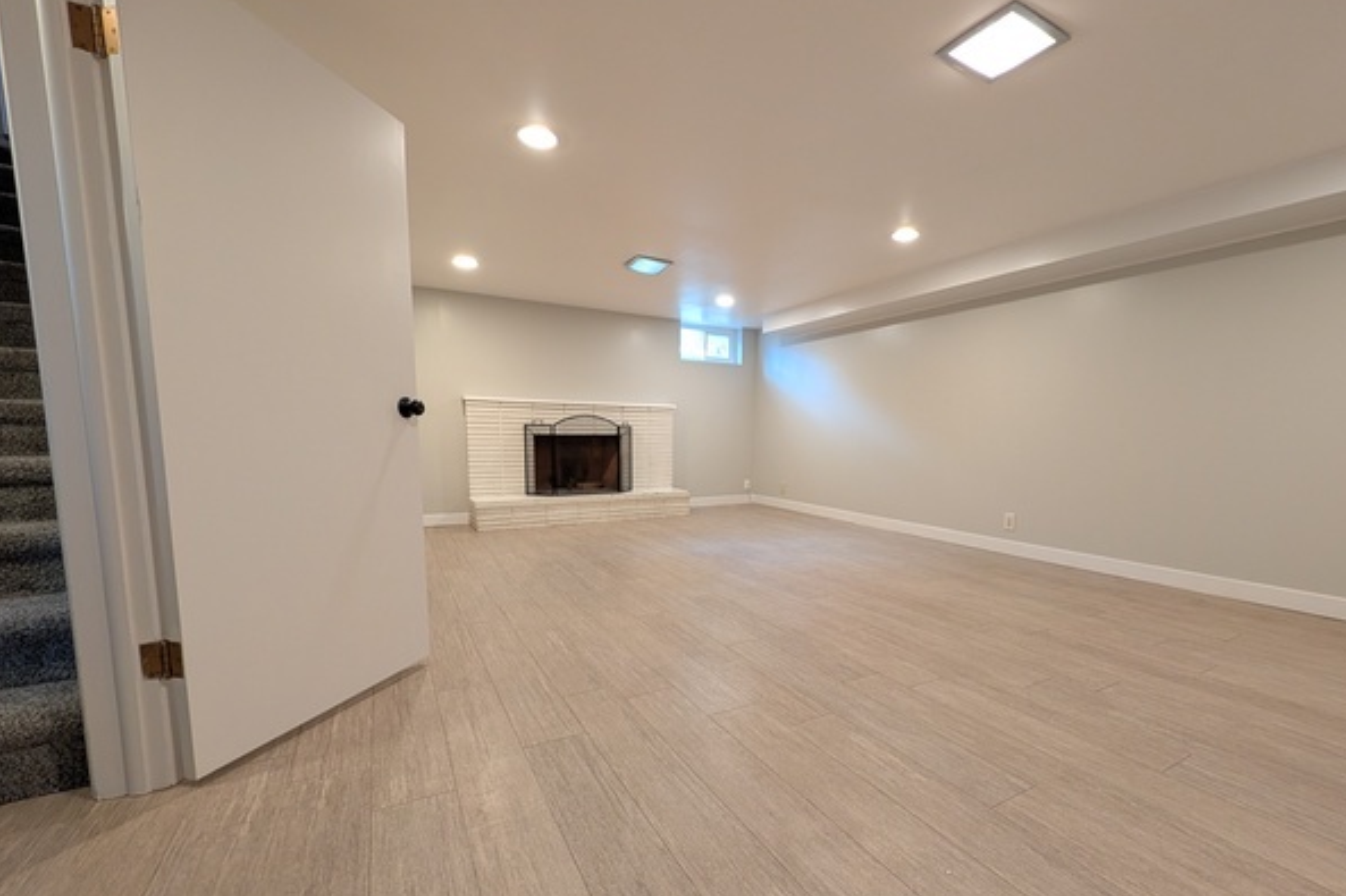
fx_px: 523
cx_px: 733
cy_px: 506
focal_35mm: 14
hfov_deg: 104.0
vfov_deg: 80.8
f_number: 1.7
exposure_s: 1/40
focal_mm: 2.02
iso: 129
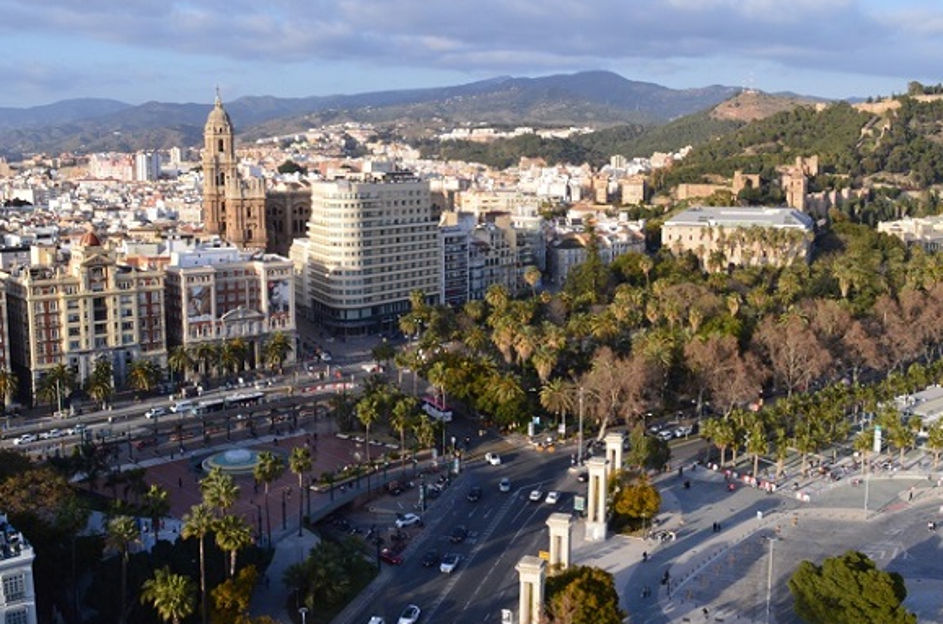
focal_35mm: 35
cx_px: 469
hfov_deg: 54.5
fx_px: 915
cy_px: 296
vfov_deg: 37.7
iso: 400
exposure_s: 1/320
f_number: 10
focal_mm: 18
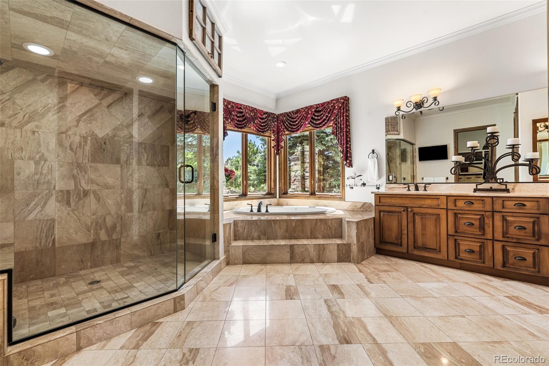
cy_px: 183
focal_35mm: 16
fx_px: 244
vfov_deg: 73.7
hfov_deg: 96.7
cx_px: 274
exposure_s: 1/13
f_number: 8
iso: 800
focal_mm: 16
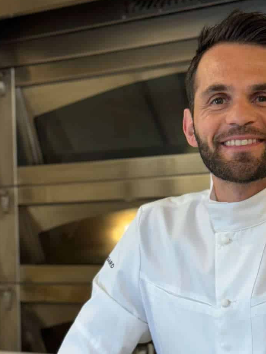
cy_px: 363
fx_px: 1055
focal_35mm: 103
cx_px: 165
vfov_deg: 18.5
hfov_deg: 14.4
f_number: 1.8
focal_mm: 6.8
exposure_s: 1/100
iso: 80
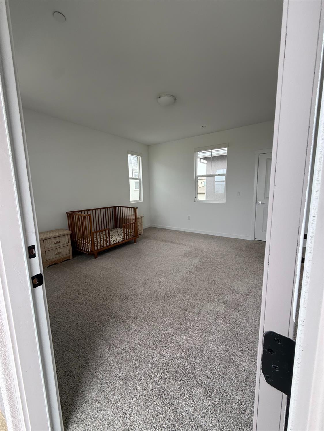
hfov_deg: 85.7
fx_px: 175
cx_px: 162
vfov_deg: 102.1
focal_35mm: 14
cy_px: 216
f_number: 2.2
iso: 64
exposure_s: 1/228
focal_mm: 2.22
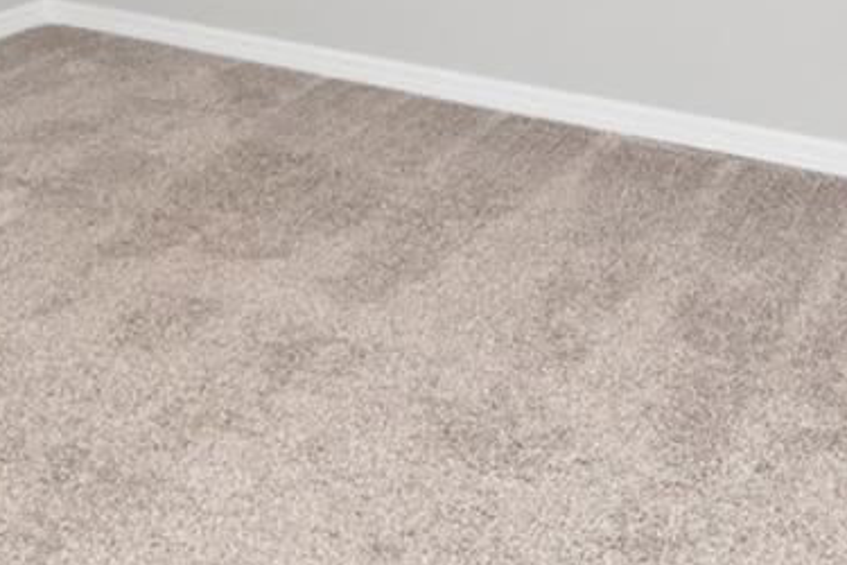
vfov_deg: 19.0
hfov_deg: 30.8
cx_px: 187
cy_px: -251
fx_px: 1506
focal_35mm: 64
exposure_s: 1/125
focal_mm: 10
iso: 200
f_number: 5.6
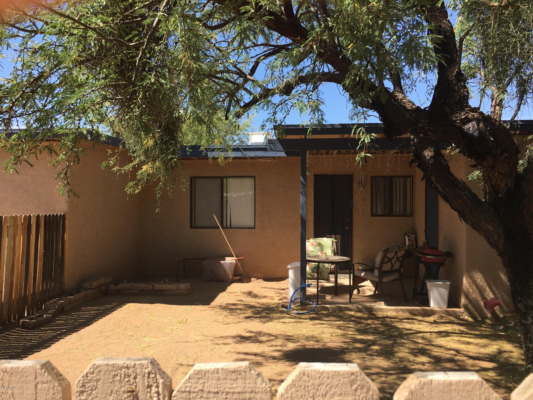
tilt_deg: -0.2
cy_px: 200
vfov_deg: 48.2
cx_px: 266
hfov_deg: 61.7
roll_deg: +1.0
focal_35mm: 29
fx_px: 447
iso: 25
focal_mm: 4.15
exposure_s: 1/845
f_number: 2.2
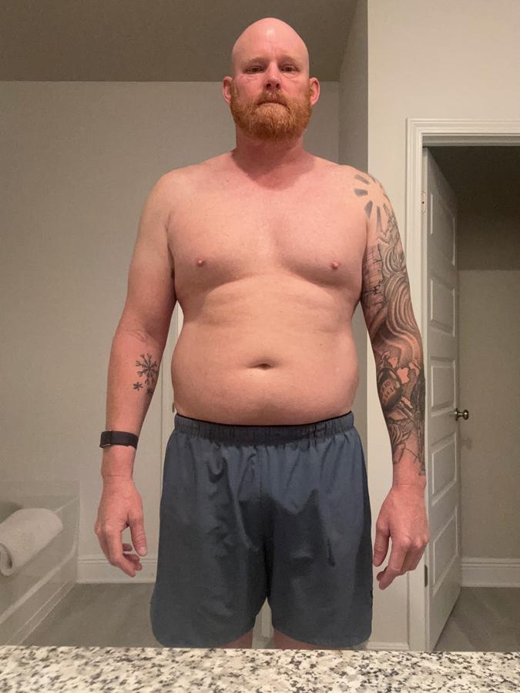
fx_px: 601
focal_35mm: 30
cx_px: 260
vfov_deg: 60.0
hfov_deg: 46.8
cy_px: 346
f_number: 1.9
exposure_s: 1/60
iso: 250
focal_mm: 2.69
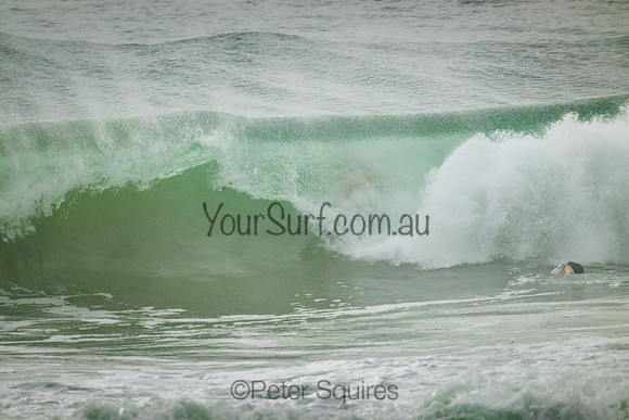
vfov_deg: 1.7
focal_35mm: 800
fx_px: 13980
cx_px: 314
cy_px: 210
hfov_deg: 2.6
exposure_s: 1/2500
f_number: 11
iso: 1600
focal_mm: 800
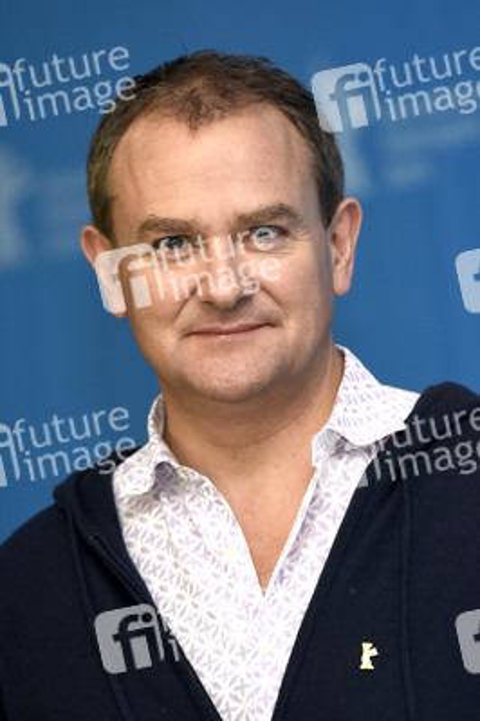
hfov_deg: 4.6
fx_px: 6010
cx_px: 240
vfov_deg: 6.9
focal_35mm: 300
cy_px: 360
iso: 640
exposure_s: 1/320
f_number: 3.5
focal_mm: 200
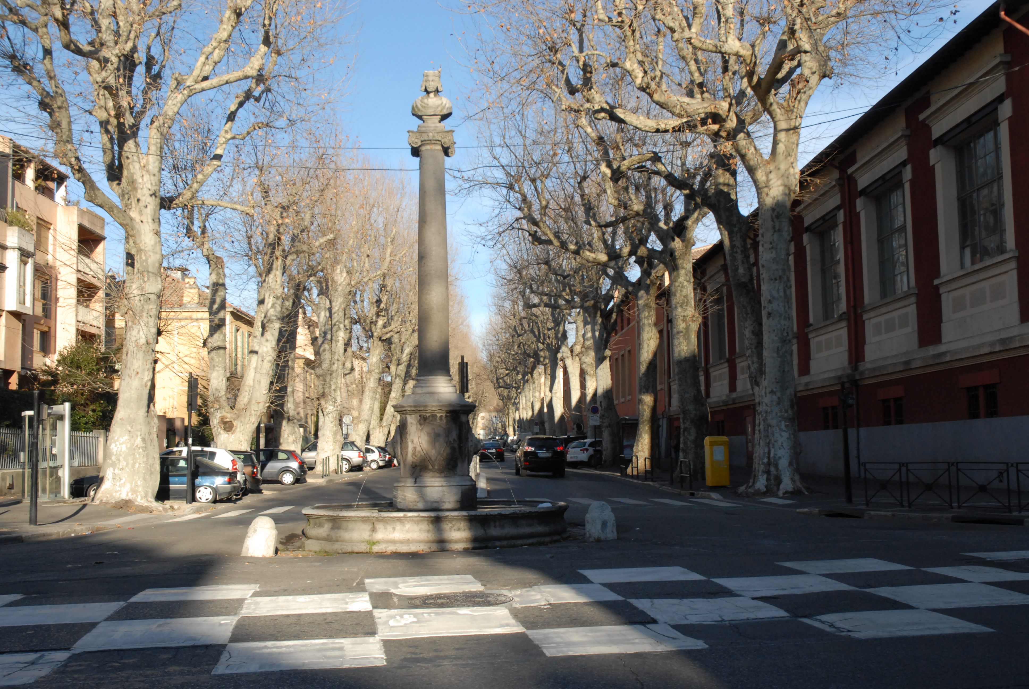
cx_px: 514
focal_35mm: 38
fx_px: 1073
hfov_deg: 51.2
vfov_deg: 35.6
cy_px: 344
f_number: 9
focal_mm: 25
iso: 400
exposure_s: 1/320
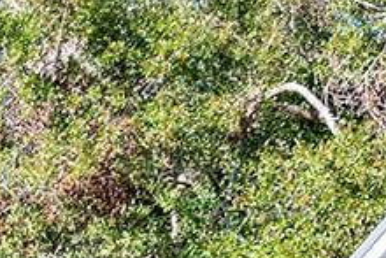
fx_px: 2339
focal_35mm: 218
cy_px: 711
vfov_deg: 5.9
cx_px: -453
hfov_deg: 8.8
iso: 320
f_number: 4
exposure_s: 1/1600
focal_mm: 30
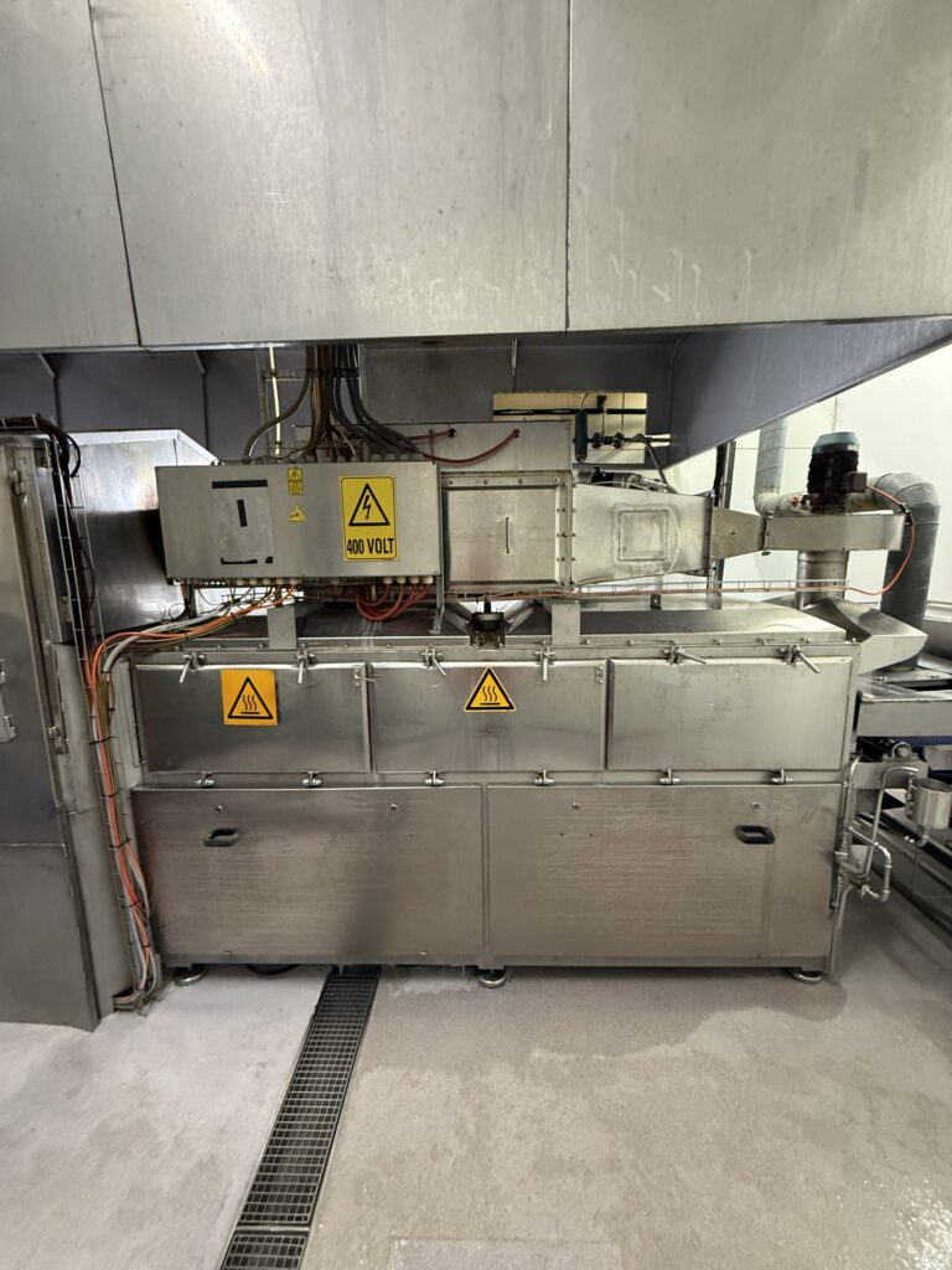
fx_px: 513
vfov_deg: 102.1
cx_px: 476
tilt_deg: -8.1
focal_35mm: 14
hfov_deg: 85.7
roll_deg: -0.5
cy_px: 635
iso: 500
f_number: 2.2
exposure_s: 1/50
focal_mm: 2.22
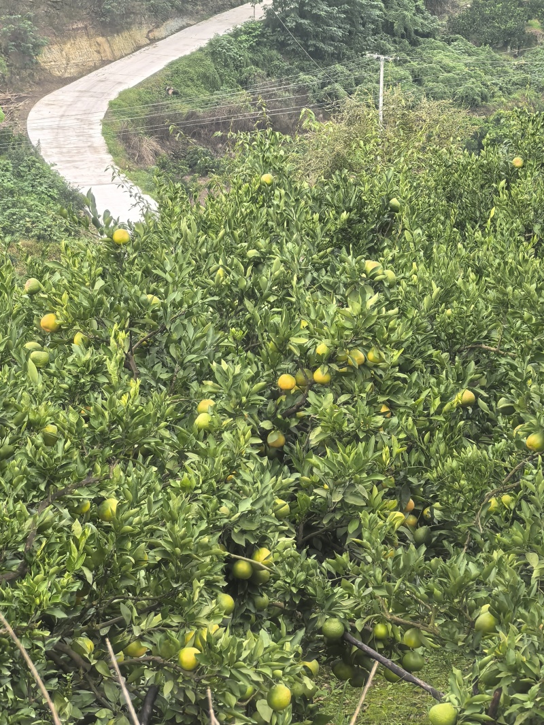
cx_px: 272
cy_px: 362
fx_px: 3060
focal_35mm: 146
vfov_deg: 13.5
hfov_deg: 10.2
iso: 160
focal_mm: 14.6
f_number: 3
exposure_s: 1/497
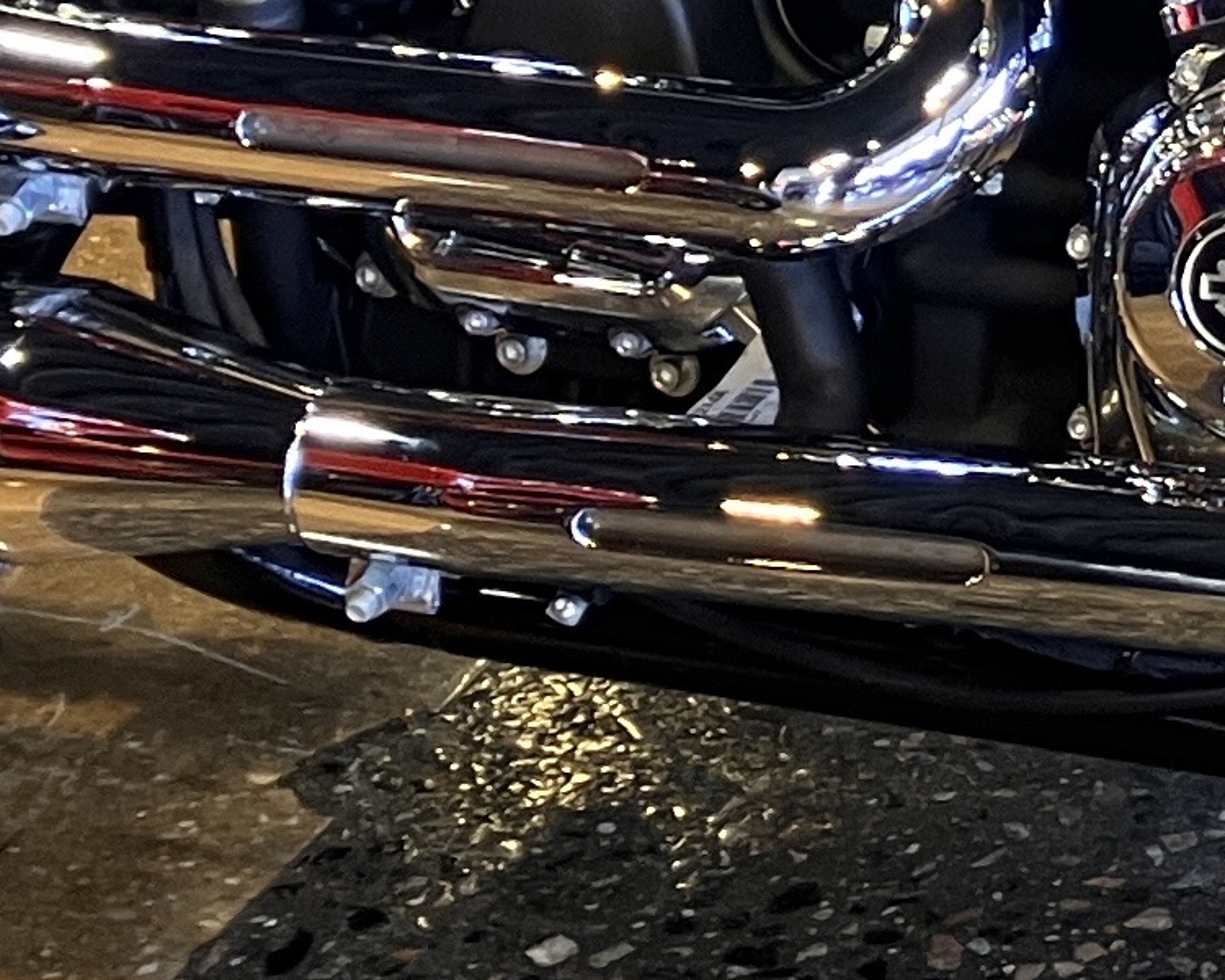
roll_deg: -1.4
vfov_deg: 10.3
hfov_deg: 12.6
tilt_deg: -20.1
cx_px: 1744
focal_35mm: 147
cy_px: -283
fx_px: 5330
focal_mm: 3.99
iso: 80
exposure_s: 1/60
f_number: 1.8
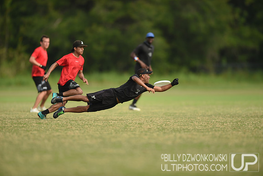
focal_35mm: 403
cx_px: 132
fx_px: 2945
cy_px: 88
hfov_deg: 5.1
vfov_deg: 3.4
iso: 160
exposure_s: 1/2000
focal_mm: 400
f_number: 2.8
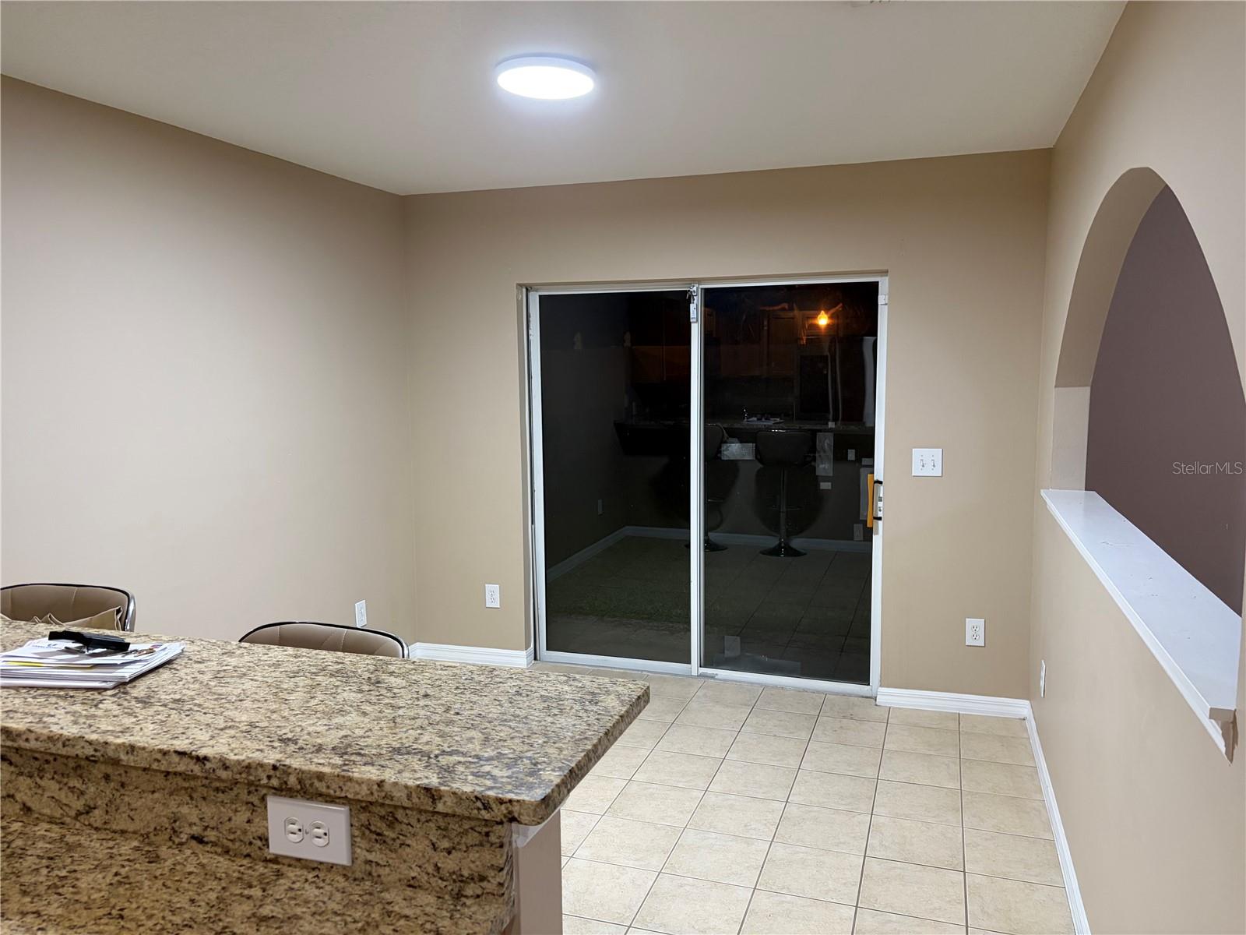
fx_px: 936
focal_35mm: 26
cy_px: 468
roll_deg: +0.6
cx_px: 623
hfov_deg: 67.3
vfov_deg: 53.1
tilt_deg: -5.4
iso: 250
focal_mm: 5.96
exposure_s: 1/60
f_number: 1.6
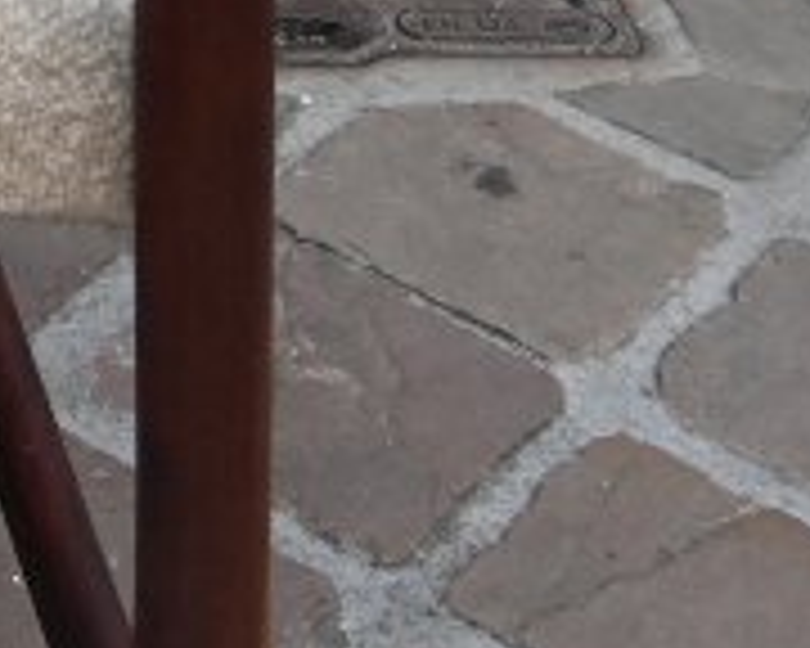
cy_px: -346
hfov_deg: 8.0
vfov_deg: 7.2
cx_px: -1575
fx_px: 5051
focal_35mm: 211
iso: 400
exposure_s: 1/200
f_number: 3.8
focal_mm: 22.5
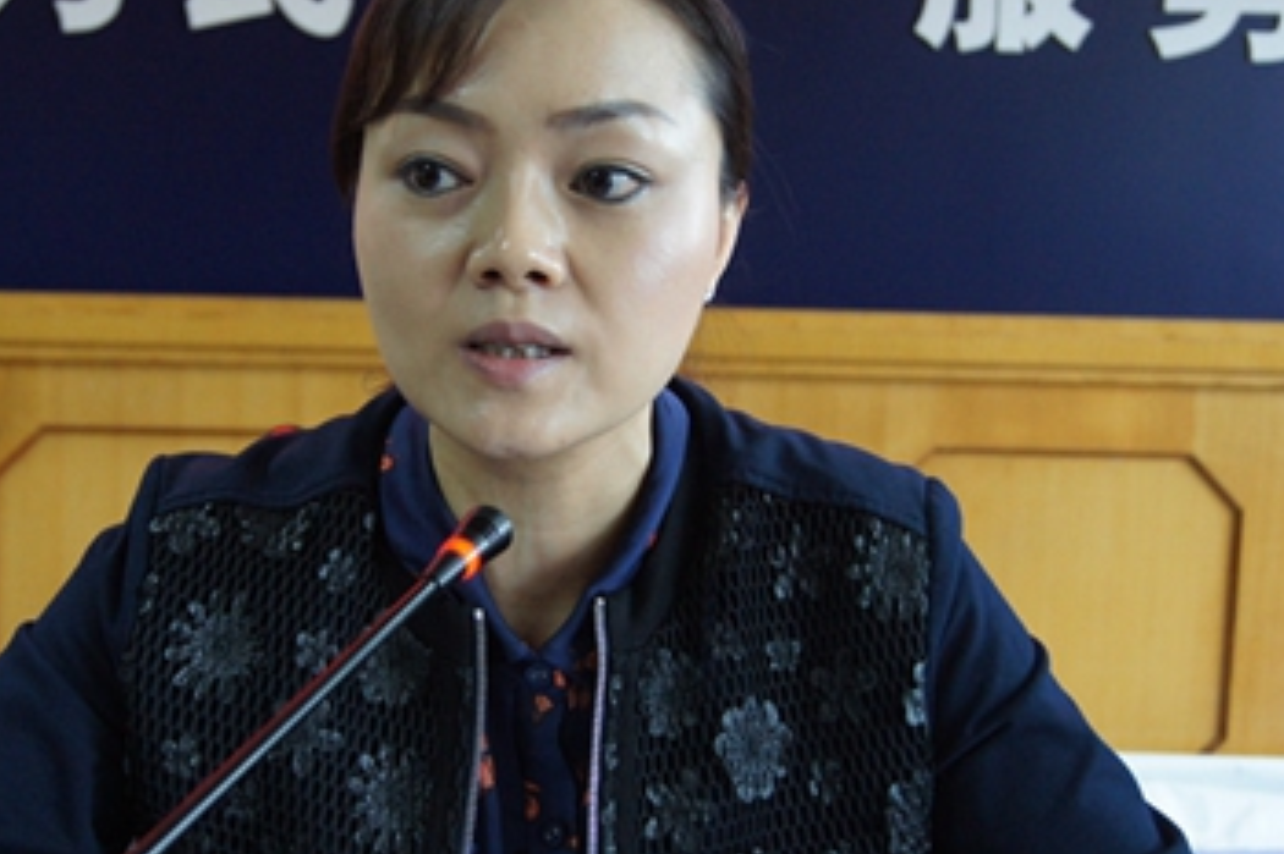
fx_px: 2139
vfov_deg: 22.6
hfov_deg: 33.4
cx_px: 547
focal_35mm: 60
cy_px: 471
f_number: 4.5
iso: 1600
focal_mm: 28
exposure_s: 1/30
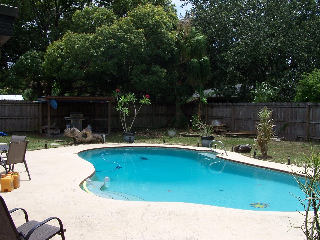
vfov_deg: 37.7
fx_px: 351
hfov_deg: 49.0
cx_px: 160
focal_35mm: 38
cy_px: 120
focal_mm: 6.3
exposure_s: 1/350
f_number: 5.6
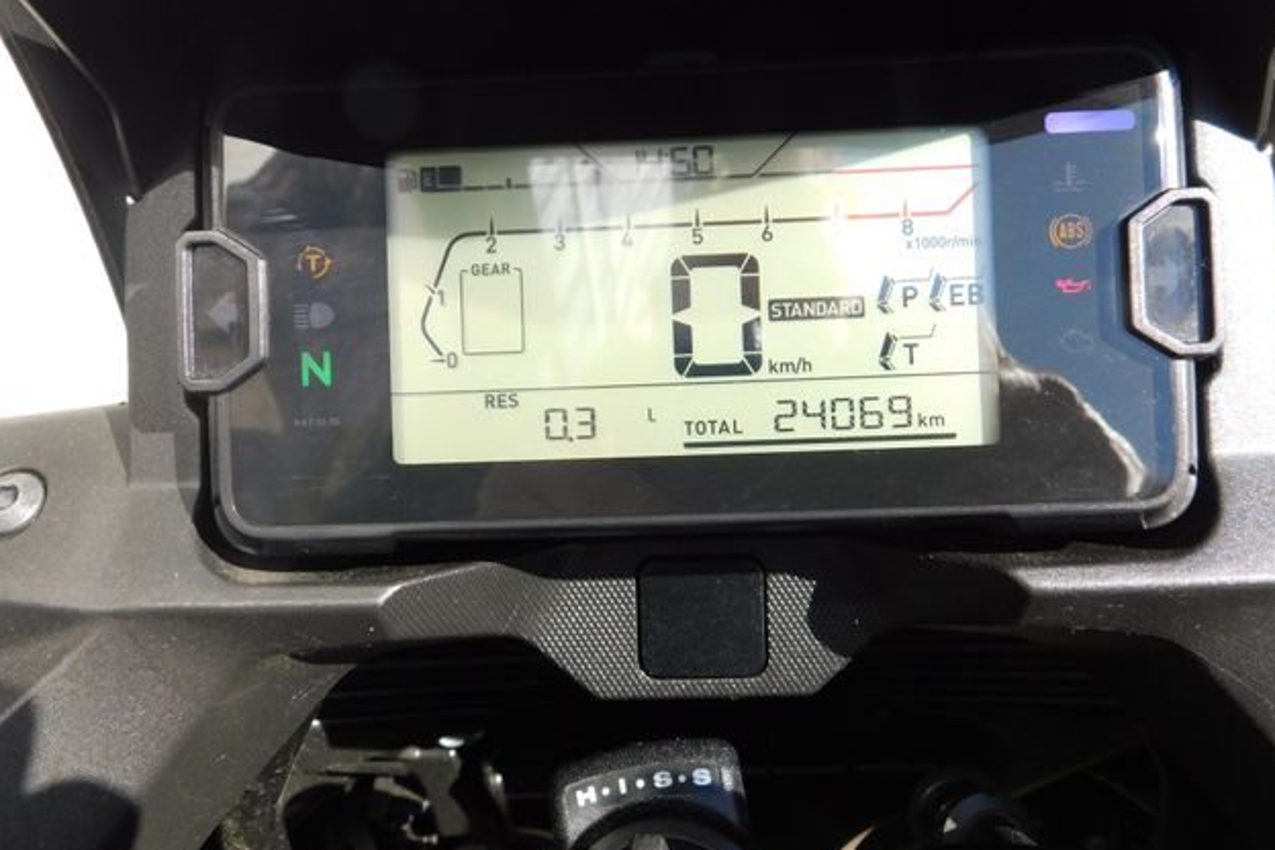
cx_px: 652
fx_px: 1133
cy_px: 423
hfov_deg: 58.7
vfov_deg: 41.1
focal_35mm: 32
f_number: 3.2
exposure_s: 1/320
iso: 125
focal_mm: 5.3
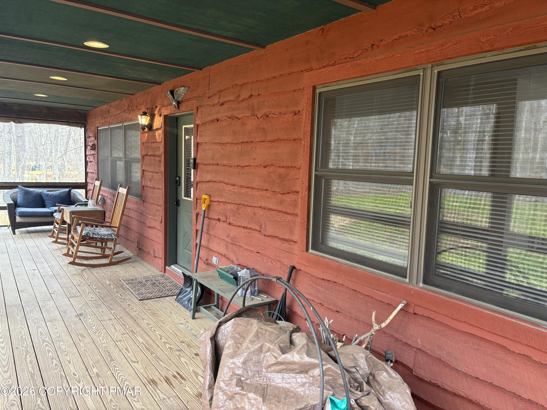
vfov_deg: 53.1
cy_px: 205
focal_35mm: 26
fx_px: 411
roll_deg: -2.9
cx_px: 274
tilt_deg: -7.1
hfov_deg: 67.3
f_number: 1.6
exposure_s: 1/60
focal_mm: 5.96
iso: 125
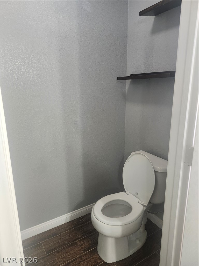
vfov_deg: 73.9
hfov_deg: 58.9
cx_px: 100
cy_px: 133
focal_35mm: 23
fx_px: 176
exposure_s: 1/120
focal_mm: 5.54
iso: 400
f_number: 1.8
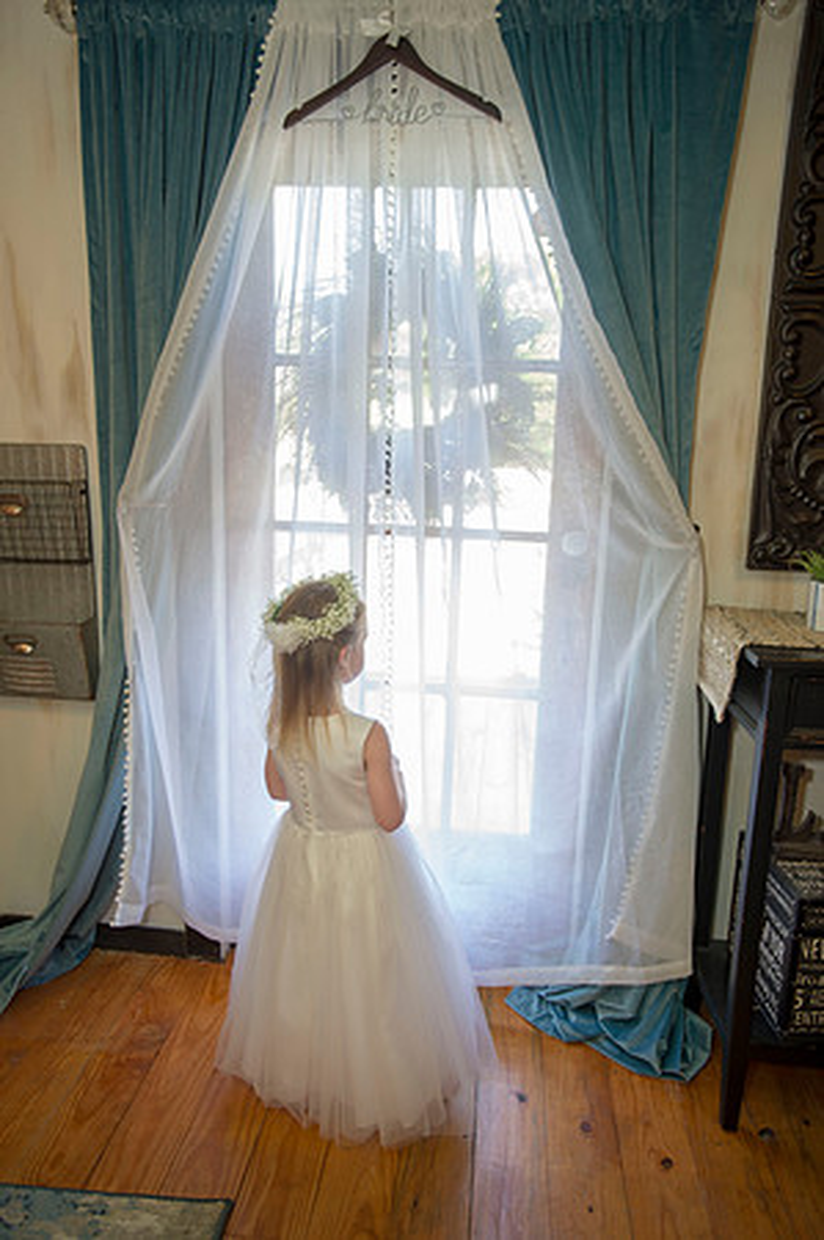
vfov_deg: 69.4
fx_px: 895
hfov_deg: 49.5
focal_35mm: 26
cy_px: 620
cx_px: 412
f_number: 2.8
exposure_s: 1/125
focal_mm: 26
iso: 640
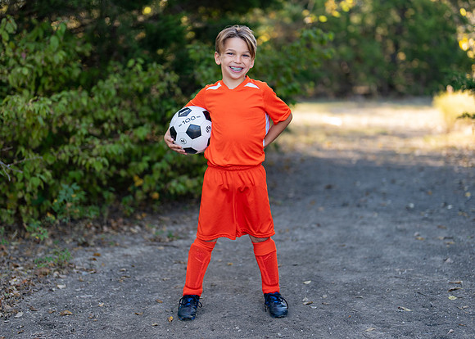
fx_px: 849
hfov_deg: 31.2
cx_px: 229
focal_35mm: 63
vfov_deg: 22.6
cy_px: 161
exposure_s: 1/640
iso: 100
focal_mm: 50
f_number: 1.2
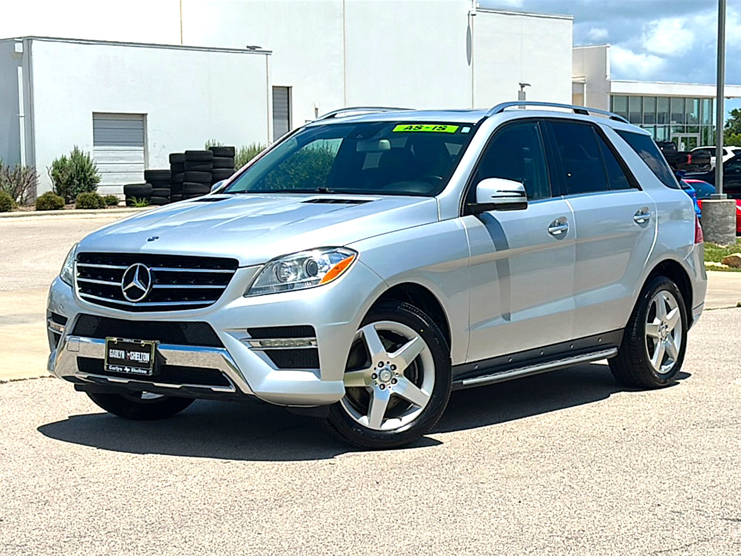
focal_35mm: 60
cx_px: 370
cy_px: 278
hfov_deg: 32.2
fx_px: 1284
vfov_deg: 24.4
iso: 64
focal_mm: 6.86
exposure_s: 1/6711
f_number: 1.78
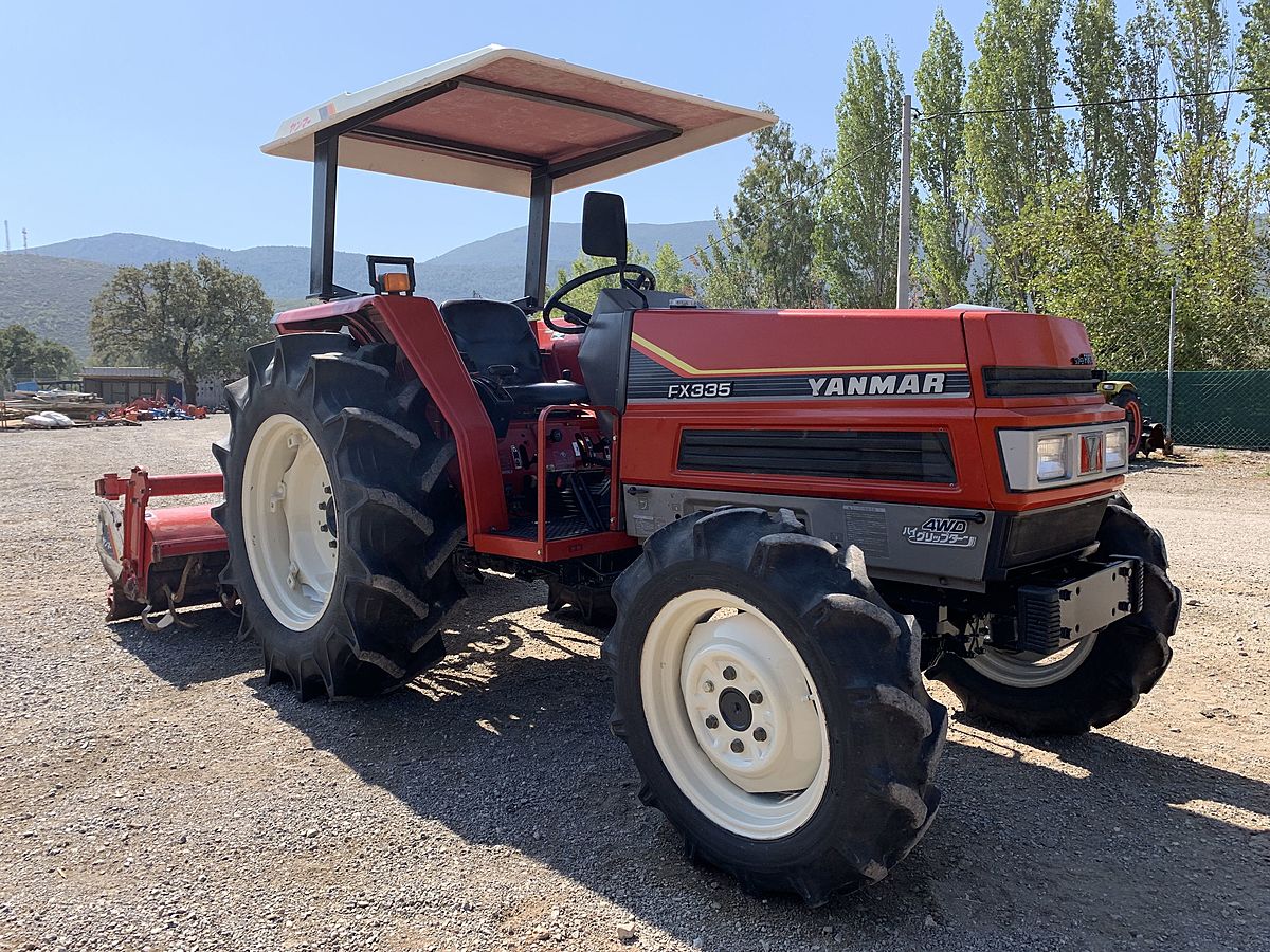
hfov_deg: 67.3
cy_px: 476
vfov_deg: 53.1
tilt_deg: -4.1
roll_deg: +1.8
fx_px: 954
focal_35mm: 26
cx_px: 635
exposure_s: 1/1250
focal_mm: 4.25
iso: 25
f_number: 1.8
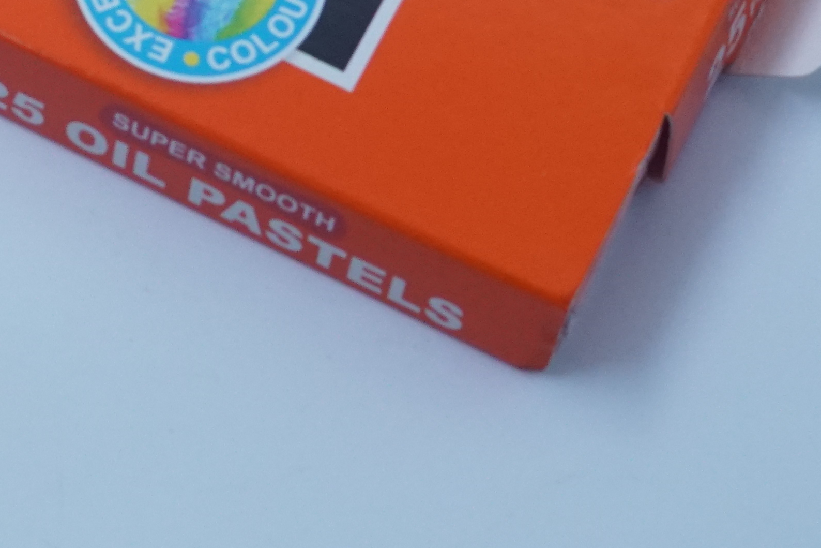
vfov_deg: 7.8
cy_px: -428
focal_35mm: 170
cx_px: 39
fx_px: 3877
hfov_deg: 12.0
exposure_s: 1/250
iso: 1000
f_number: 9
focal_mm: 30
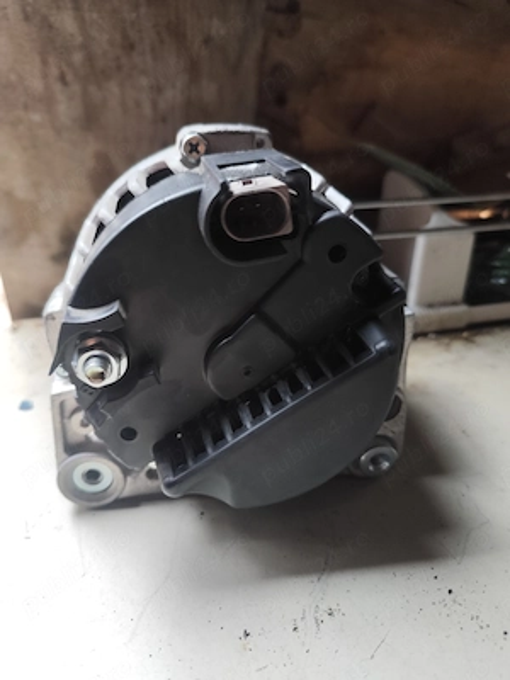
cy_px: 340
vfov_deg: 73.9
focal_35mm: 23
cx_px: 255
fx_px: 452
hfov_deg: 58.9
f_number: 1.65
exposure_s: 1/25
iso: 320
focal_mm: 6.14
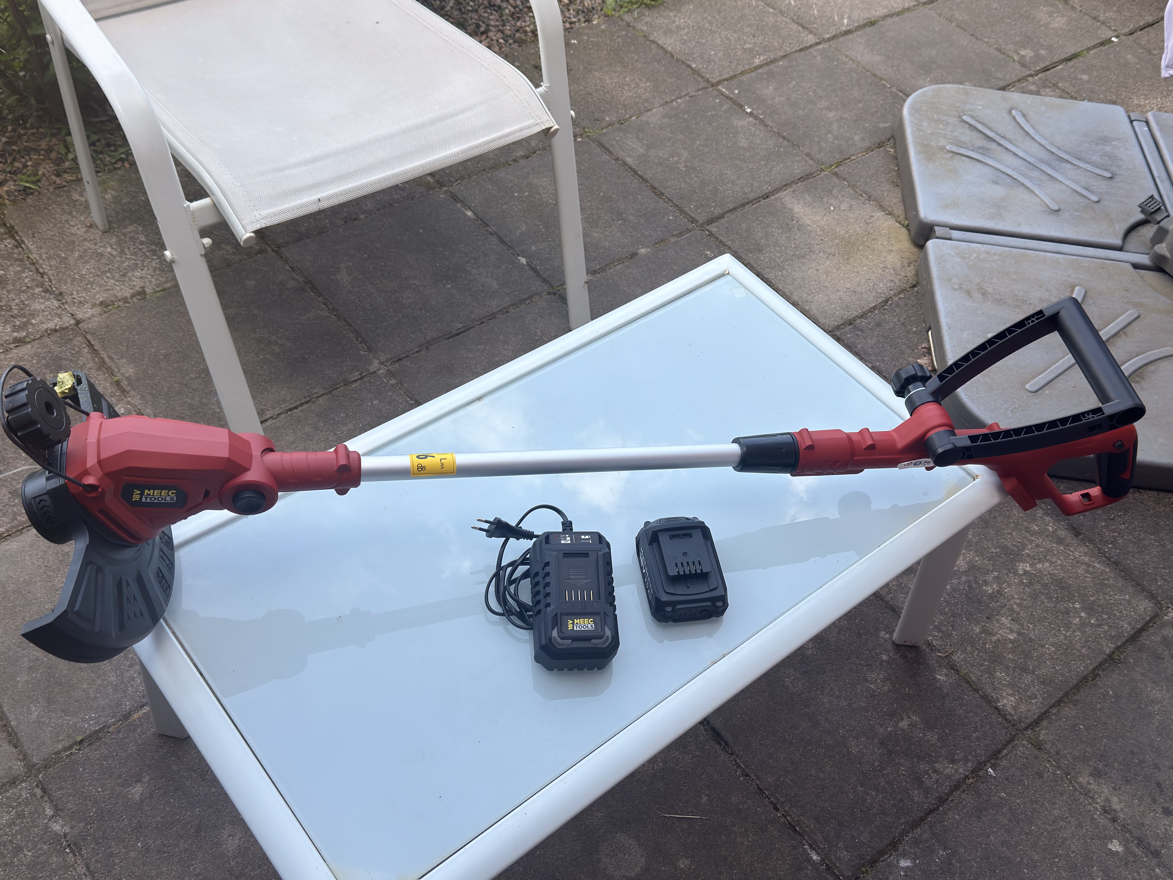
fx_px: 1186
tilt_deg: -49.5
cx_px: 586
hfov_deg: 52.6
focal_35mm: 35
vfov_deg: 40.7
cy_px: 440
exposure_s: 1/665
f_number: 1.78
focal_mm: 6.76
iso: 64
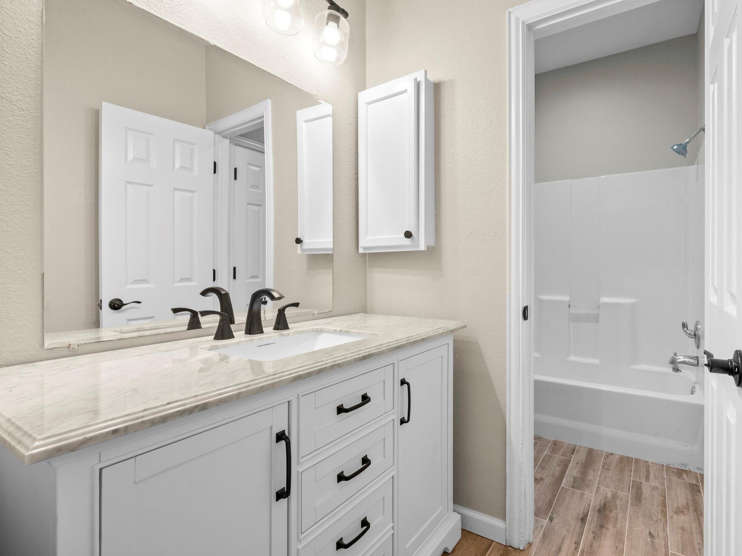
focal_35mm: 18
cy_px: 272
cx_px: 429
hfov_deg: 88.4
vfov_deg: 72.9
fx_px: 377
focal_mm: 15.5
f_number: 8
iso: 1250
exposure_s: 1/20
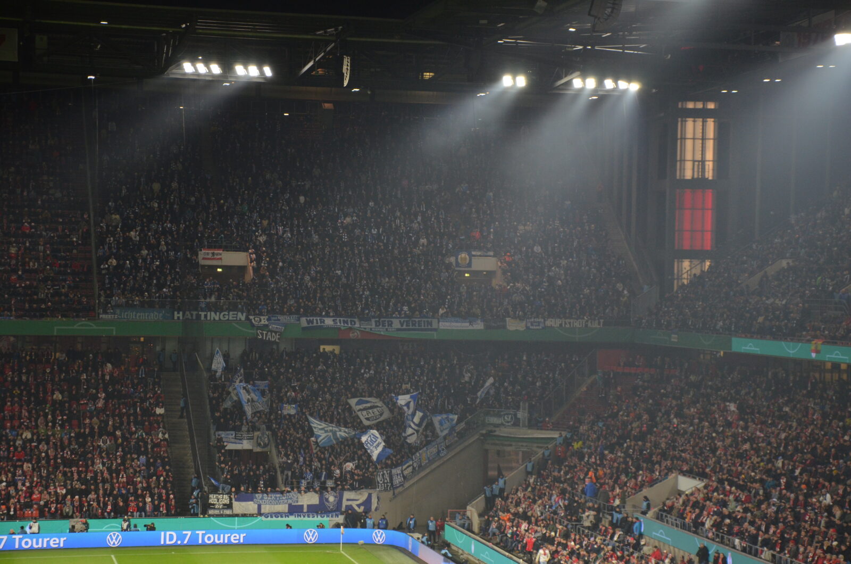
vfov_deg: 14.6
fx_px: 2194
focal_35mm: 93
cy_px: 282
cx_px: 426
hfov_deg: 22.0
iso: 800
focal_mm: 62
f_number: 5.3
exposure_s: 1/125
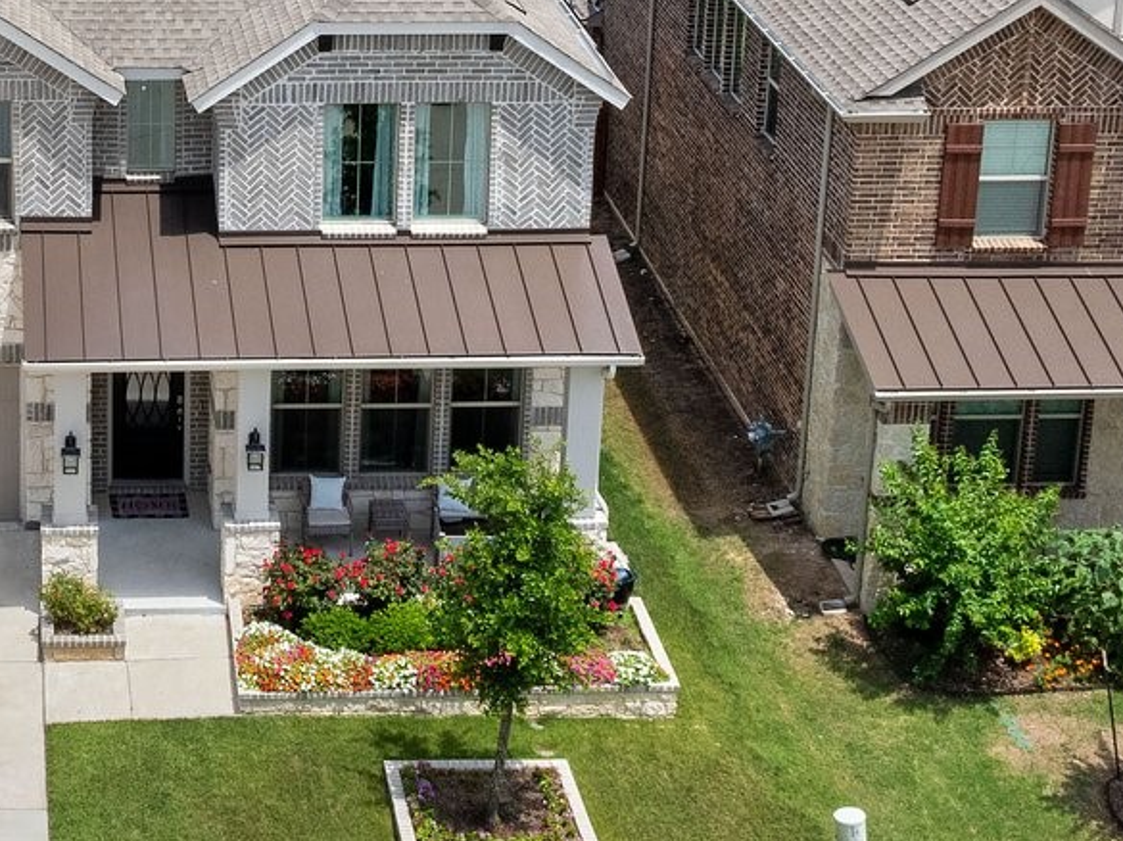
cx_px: 77
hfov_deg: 22.6
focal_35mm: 84
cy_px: 74
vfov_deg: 17.3
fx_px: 2723
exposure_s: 1/500
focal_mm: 12.29
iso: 200
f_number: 9
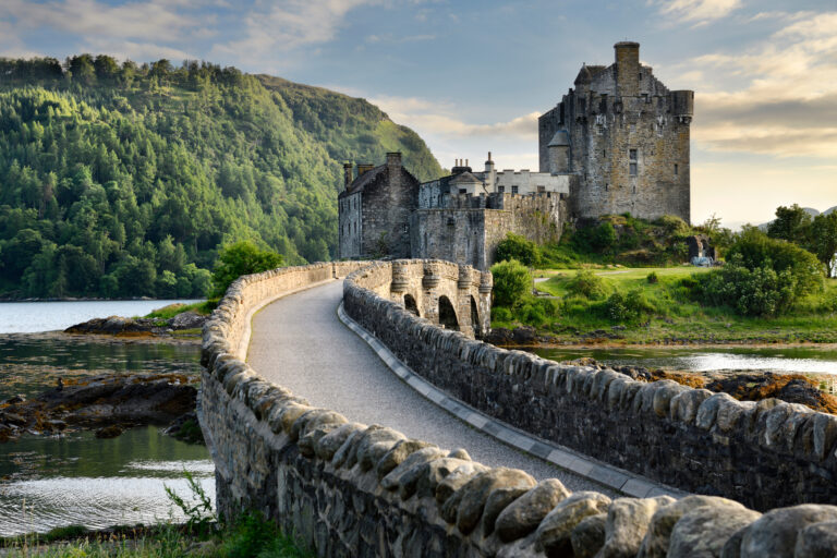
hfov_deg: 35.6
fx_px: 1302
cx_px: 418
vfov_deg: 24.2
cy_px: 279
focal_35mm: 56
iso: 64
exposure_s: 1/30
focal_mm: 56
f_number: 8
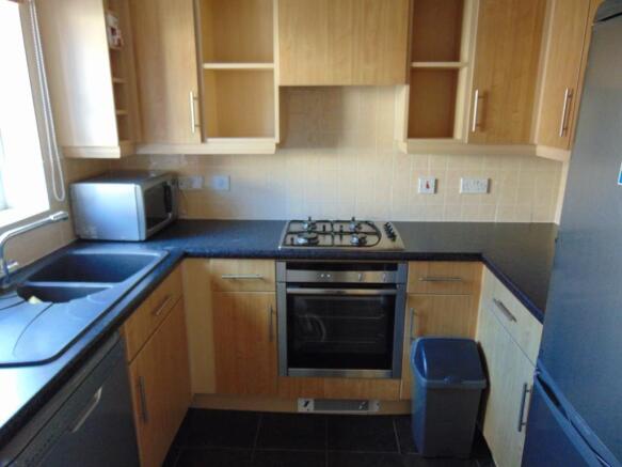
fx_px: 449
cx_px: 311
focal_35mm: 25
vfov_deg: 54.9
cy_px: 234
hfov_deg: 69.4
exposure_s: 1/30
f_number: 3
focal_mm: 4.5
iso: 250
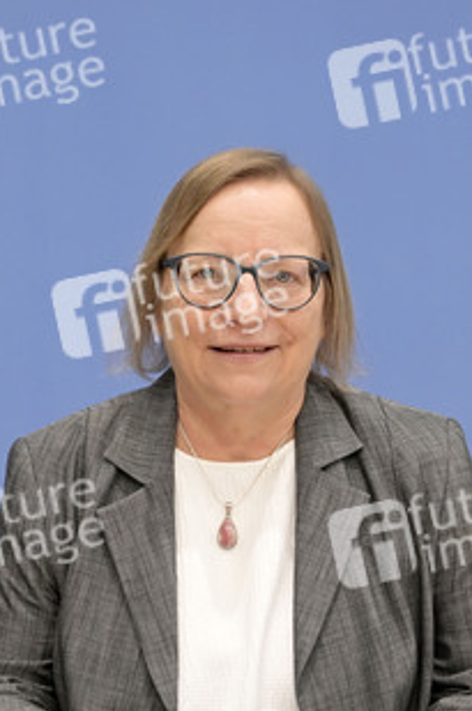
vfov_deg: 35.0
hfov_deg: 23.7
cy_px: 419
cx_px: 237
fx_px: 1125
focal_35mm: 57
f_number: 5
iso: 3200
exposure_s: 1/400
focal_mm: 44
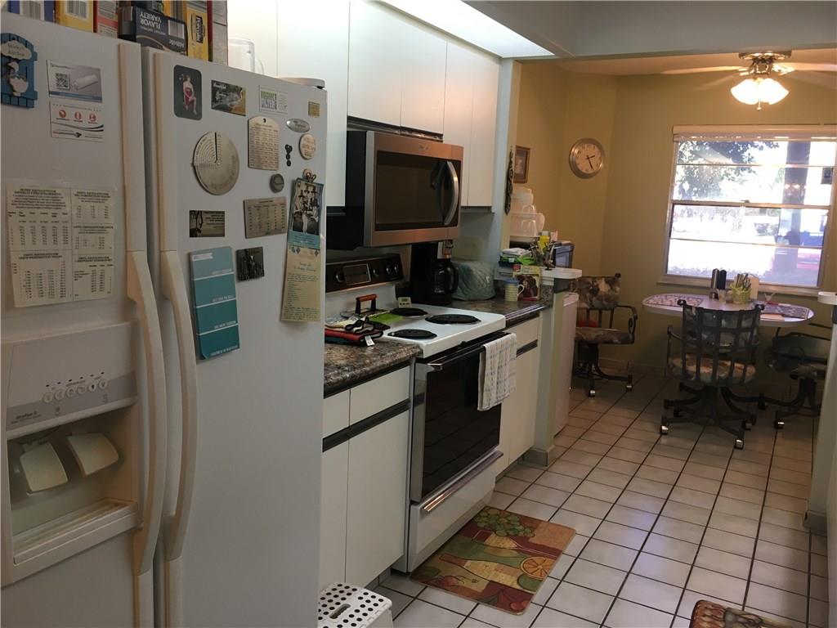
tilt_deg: -9.2
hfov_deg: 61.7
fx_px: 701
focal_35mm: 29
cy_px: 314
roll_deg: -2.9
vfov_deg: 48.2
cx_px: 418
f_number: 2.2
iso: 64
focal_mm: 4.15
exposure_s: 1/30
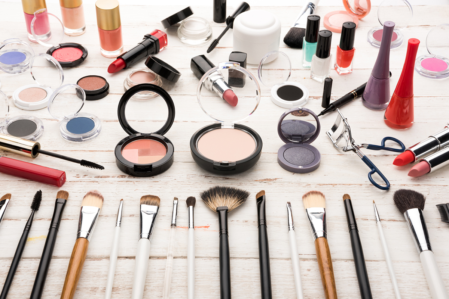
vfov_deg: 21.9
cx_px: 224
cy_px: 150
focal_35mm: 62
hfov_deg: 32.4
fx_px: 774
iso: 64
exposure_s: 1/160
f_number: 22
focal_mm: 62
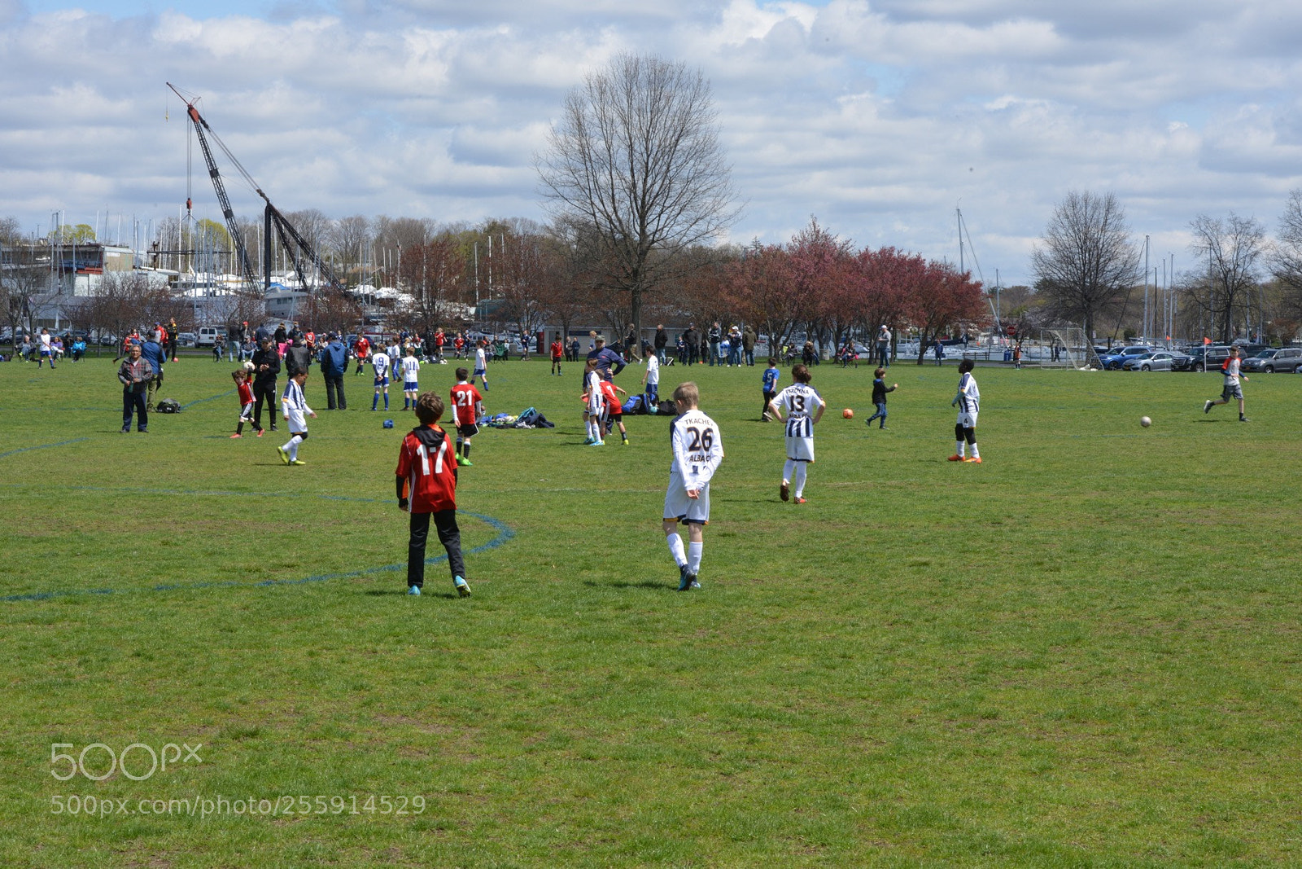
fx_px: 2532
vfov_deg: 19.5
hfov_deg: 28.8
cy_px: 434
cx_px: 651
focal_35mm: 70
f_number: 22
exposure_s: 1/125
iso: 450
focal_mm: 70
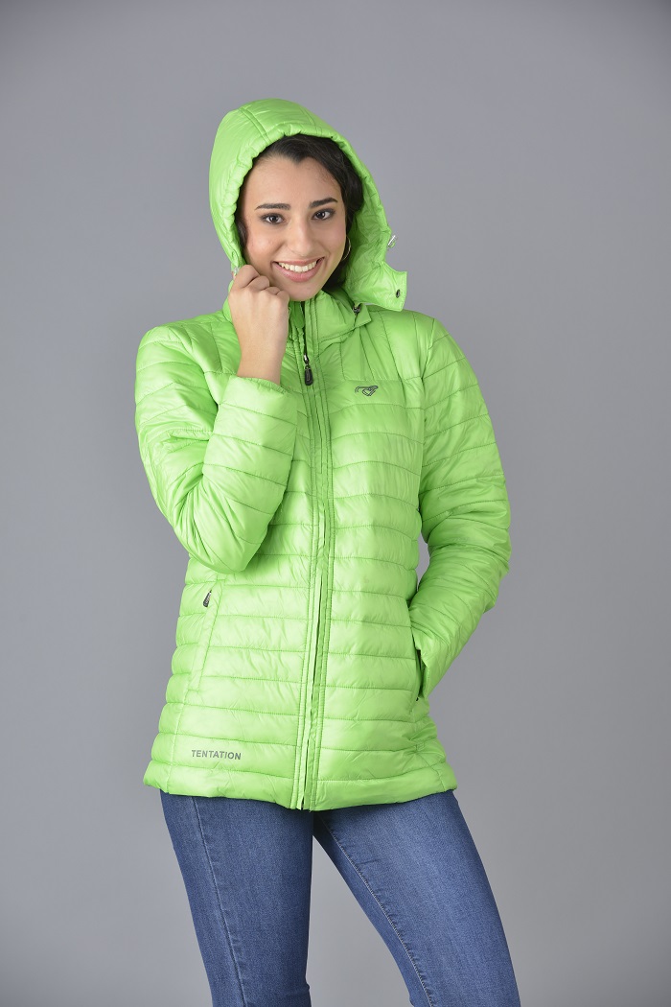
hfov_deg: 11.8
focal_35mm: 116
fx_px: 3243
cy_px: 504
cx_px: 336
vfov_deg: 17.6
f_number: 8
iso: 100
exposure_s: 1/160
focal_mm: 116
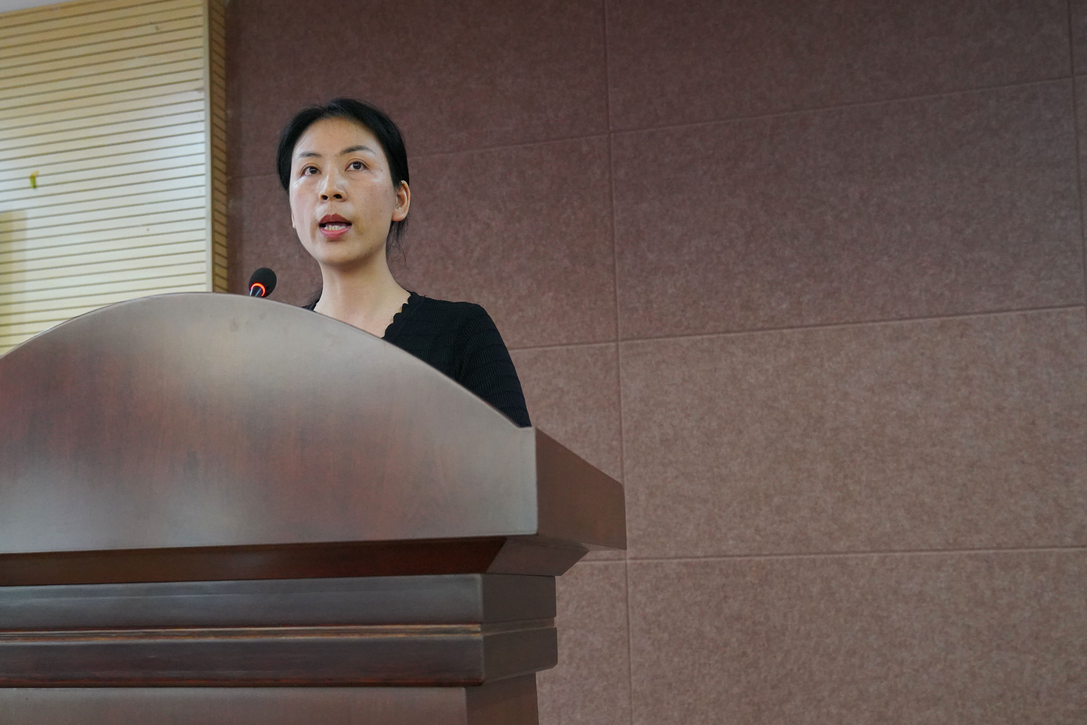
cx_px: 394
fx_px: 1419
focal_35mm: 47
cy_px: 466
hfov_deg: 41.5
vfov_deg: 28.5
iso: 6400
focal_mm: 34
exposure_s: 1/160
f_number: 4
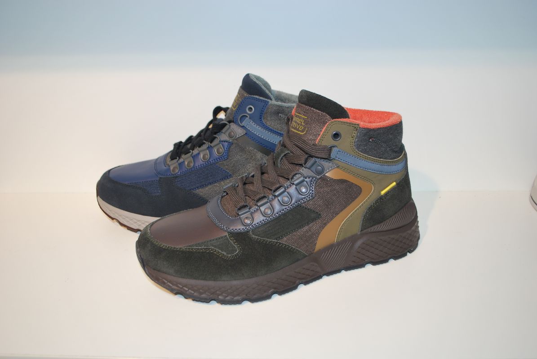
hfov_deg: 57.2
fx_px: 493
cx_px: 268
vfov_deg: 40.1
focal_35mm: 33
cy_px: 180
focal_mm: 22
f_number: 4
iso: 200
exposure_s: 1/60
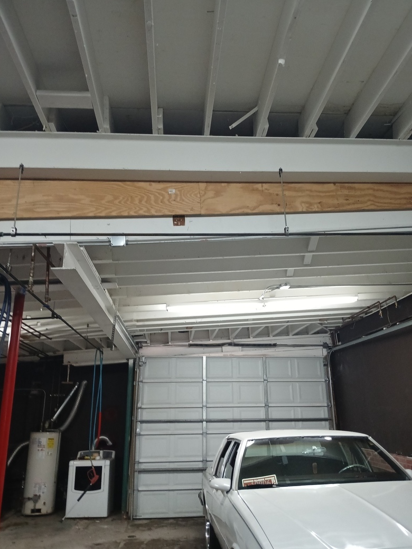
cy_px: 272
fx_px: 428
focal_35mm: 27
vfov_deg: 65.3
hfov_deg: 51.3
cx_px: 212
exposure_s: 1/50
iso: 250
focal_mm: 3.98
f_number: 1.8
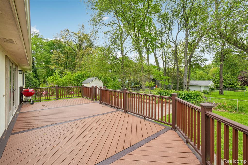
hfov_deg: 100.4
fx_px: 103
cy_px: 82
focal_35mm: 15
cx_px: 124
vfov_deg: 77.3
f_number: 8
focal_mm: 10
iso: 100
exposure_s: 1/60
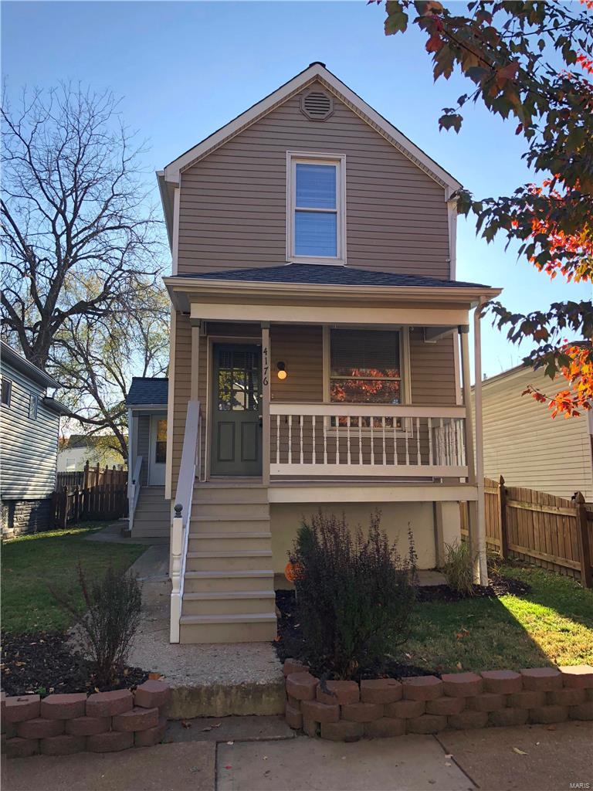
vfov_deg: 61.7
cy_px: 396
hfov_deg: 48.2
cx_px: 296
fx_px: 662
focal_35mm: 29
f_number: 1.8
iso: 20
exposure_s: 1/738
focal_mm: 3.99
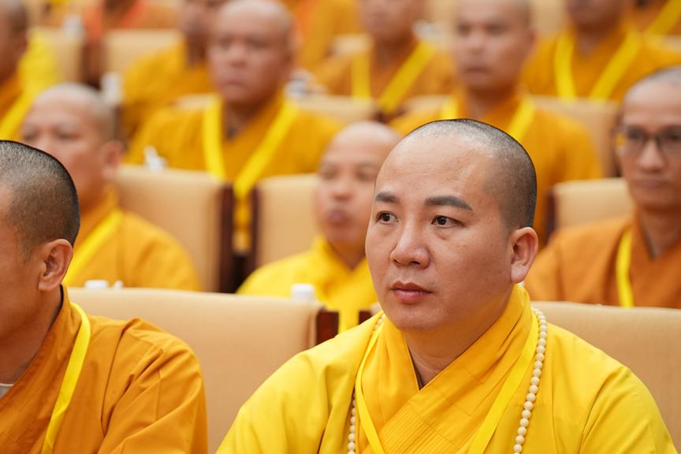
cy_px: 301
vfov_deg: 9.6
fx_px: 2705
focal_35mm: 143
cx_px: 284
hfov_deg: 14.3
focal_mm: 103
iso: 1250
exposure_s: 1/125
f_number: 2.8
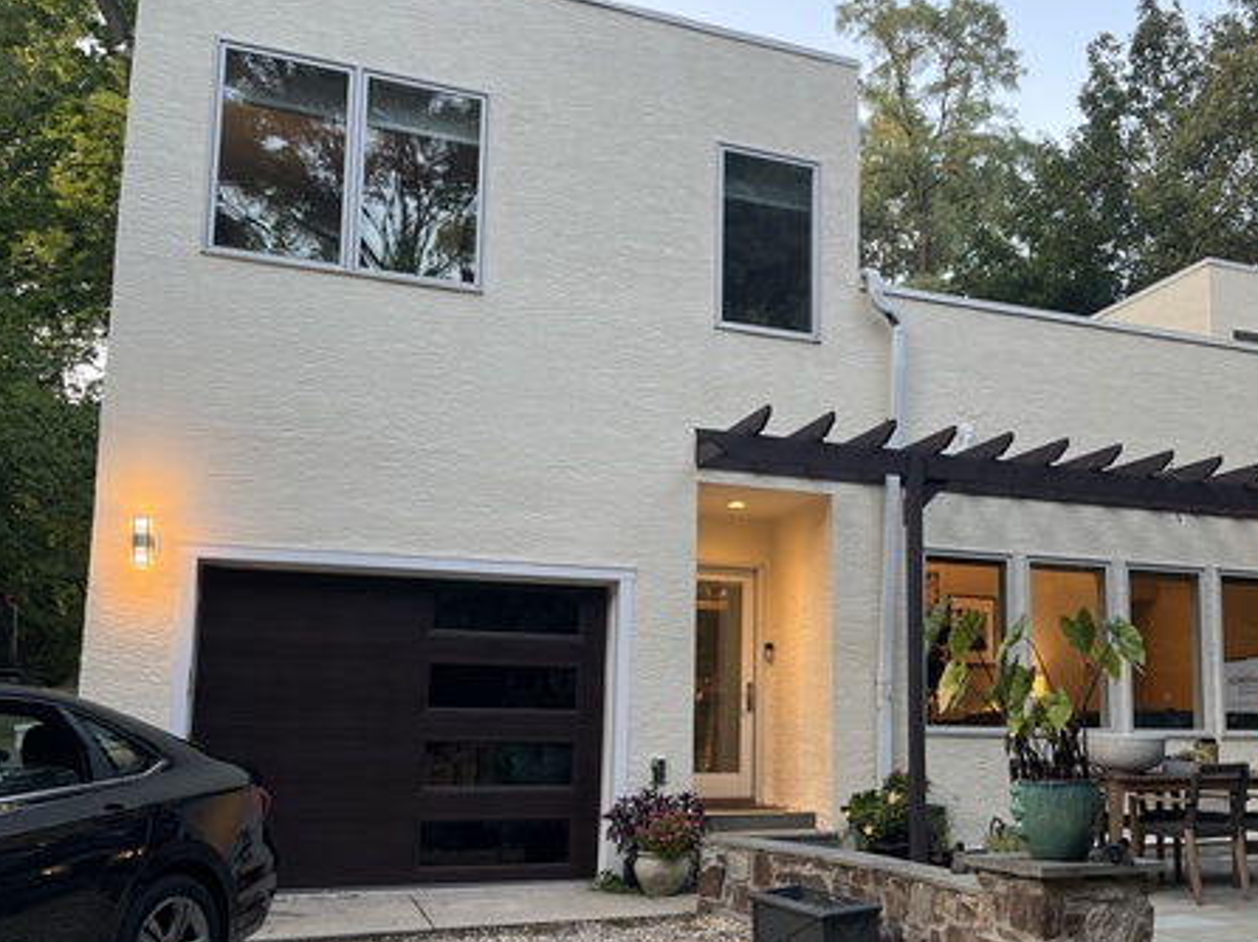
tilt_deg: +8.1
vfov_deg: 40.5
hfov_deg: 51.8
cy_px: 553
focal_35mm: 35
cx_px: 829
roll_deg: +0.2
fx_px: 1271
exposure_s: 1/60
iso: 64
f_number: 1.6
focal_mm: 5.1
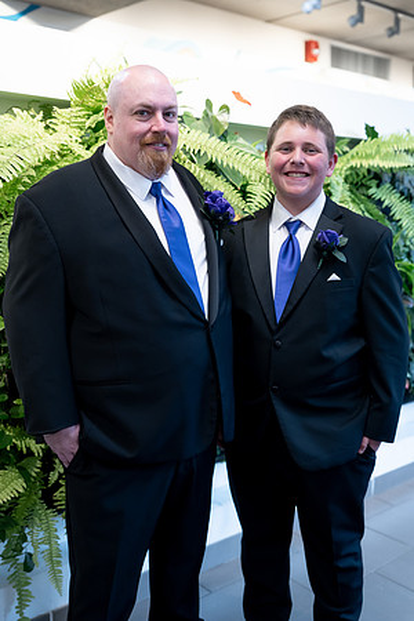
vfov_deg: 50.7
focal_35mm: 38
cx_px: 207
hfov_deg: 35.1
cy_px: 310
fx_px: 655
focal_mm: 38
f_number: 2.8
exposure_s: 1/320
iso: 1000
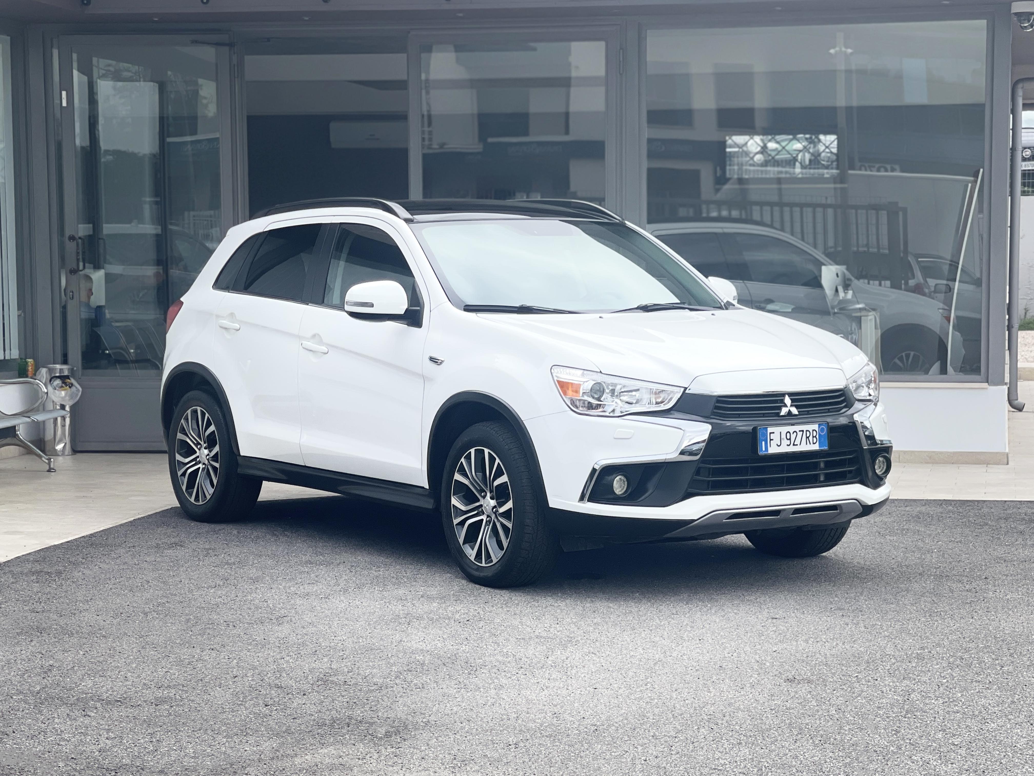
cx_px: 517
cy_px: 388
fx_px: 1912
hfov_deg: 30.3
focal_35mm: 64
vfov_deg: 22.9
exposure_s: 1/449
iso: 32
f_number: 2.2
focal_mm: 7.5
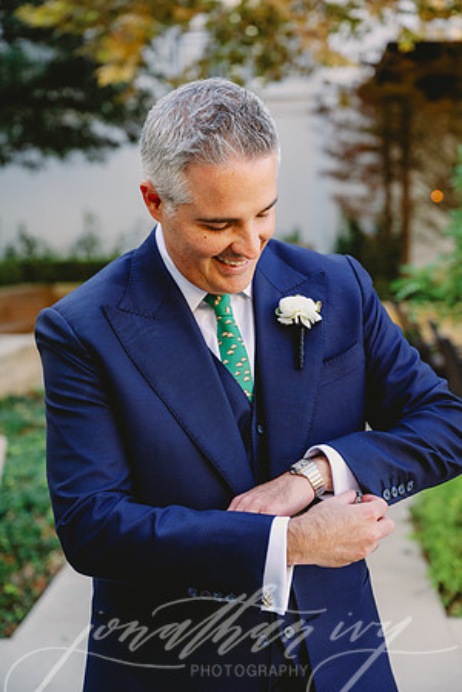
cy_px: 346
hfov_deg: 20.6
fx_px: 1270
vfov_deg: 30.5
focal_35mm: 66
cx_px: 231
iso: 500
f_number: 4
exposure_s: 1/500
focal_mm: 66
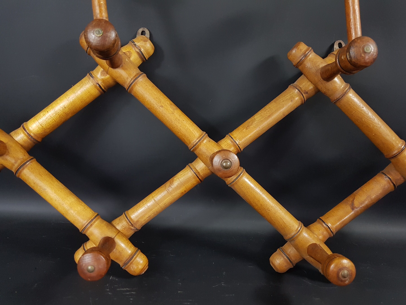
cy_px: 152
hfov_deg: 67.3
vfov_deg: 53.1
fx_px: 305
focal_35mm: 26
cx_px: 203
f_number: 1.7
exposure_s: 1/50
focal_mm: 4.2
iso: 160
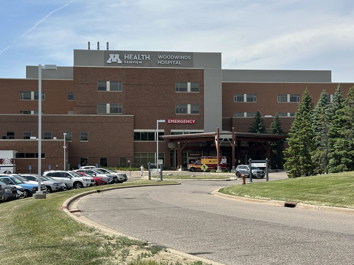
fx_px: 572
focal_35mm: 56
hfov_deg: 34.4
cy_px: 130
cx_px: 168
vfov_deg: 26.1
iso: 64
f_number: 1.78
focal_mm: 6.86
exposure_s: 1/5556
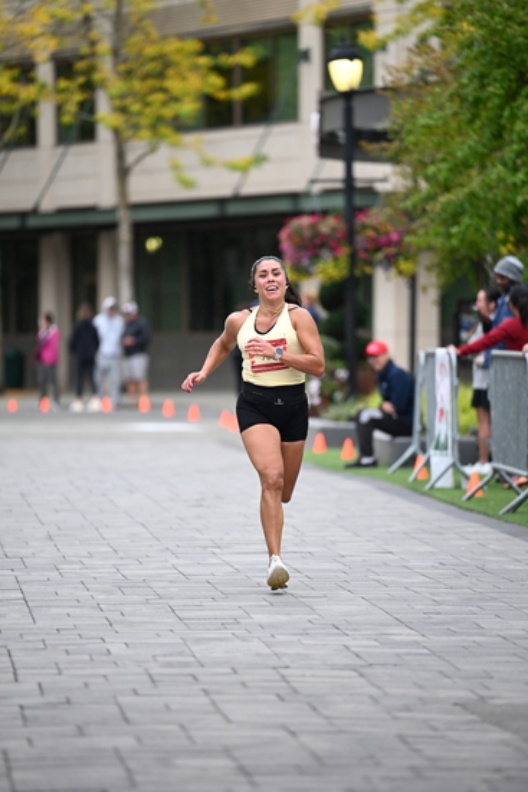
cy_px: 396
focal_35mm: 200
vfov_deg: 10.3
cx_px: 264
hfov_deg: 6.9
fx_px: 4397
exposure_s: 1/1600
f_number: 2.8
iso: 1000
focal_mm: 200
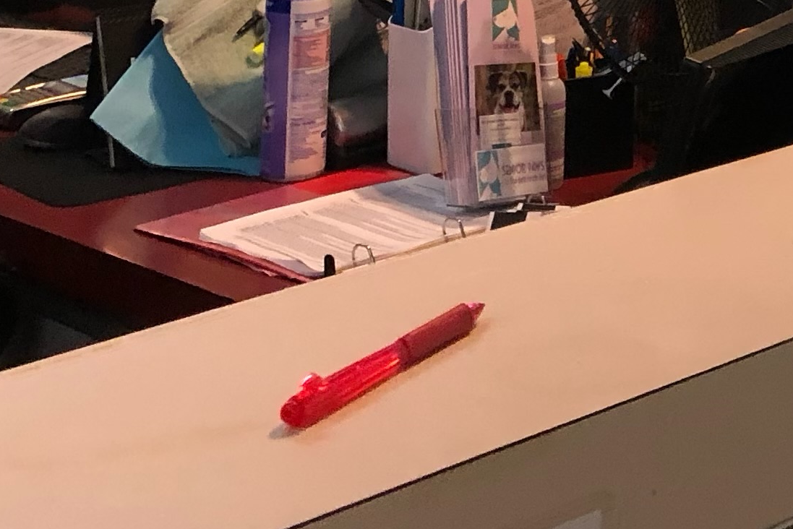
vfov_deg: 11.7
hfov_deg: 17.7
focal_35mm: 107
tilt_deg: +0.3
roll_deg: -1.2
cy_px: -481
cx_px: 1080
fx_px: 2357
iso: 80
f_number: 1.8
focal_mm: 3.99
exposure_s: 1/15
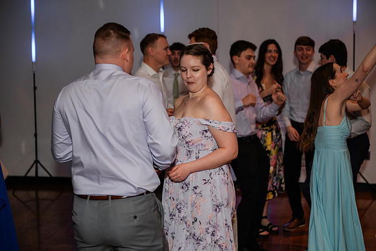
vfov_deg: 22.3
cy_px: 126
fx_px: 637
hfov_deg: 32.9
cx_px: 188
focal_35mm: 61
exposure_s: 1/160
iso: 800
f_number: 2.8
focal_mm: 61
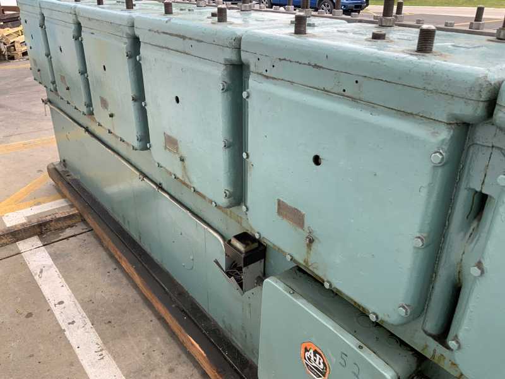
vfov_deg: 48.2
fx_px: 423
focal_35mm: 29
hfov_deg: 61.7
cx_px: 252
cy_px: 190
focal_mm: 3
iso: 16
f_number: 1.8
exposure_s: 1/309
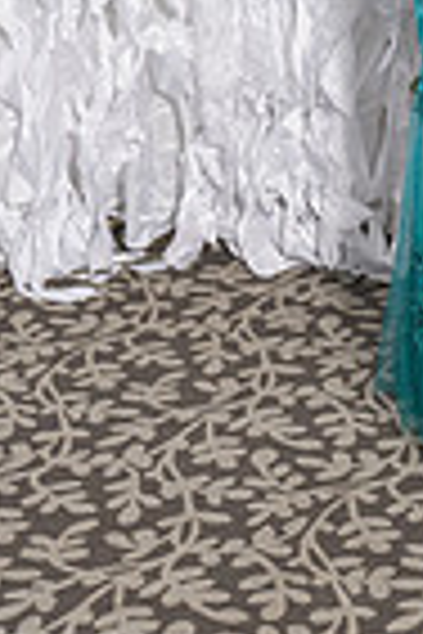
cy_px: -146
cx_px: 616
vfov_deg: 13.4
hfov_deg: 9.0
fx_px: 2626
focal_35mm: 149
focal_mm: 27
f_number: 3.5
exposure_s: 1/160
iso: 400
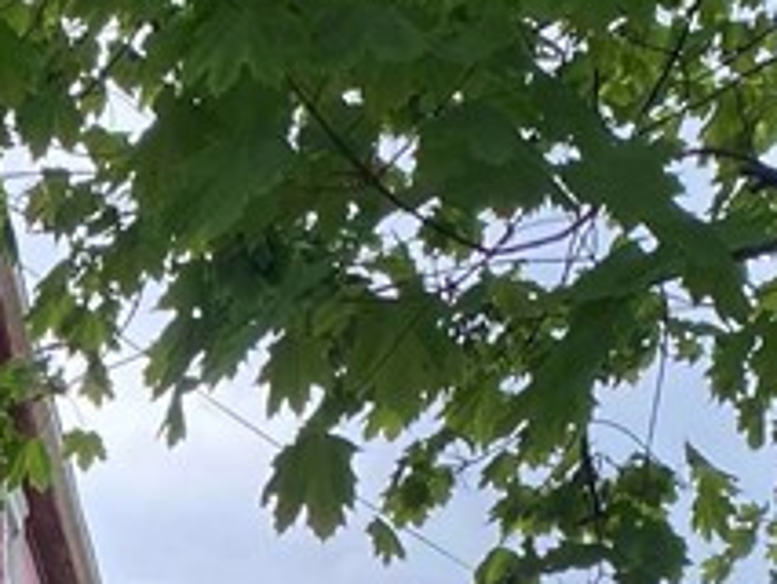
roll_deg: +0.3
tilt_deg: +11.0
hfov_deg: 14.8
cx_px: -336
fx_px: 2807
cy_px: 967
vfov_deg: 11.2
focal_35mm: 125
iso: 32
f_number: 1.8
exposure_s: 1/588
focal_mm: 4.25
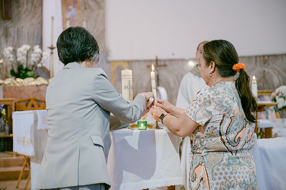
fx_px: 556
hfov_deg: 28.9
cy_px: 95
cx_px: 143
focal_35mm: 70
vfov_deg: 19.4
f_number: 2.8
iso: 500
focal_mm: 70
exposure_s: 1/125
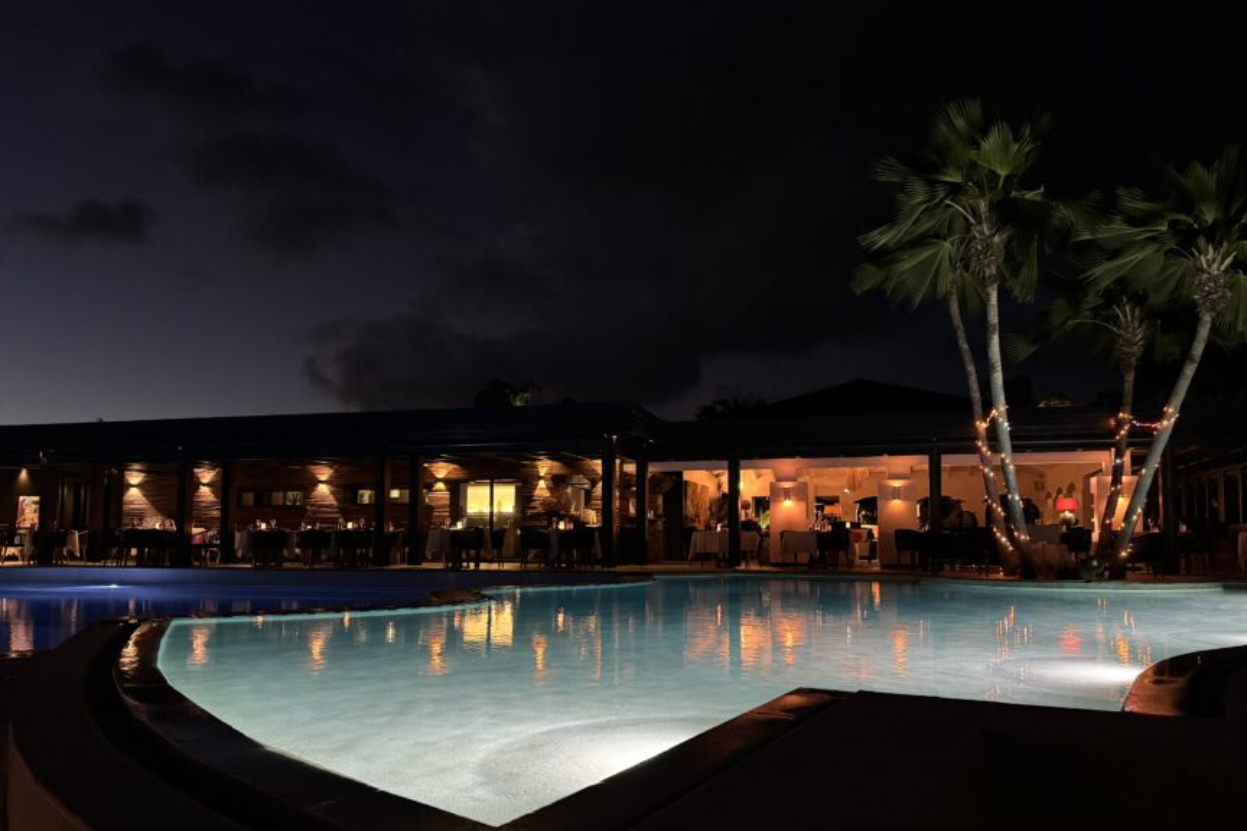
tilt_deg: +4.1
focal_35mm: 26
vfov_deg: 49.4
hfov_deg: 69.4
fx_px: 901
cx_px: 636
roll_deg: -0.6
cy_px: 472
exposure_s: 1/33
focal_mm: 6.86
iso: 640
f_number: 1.78
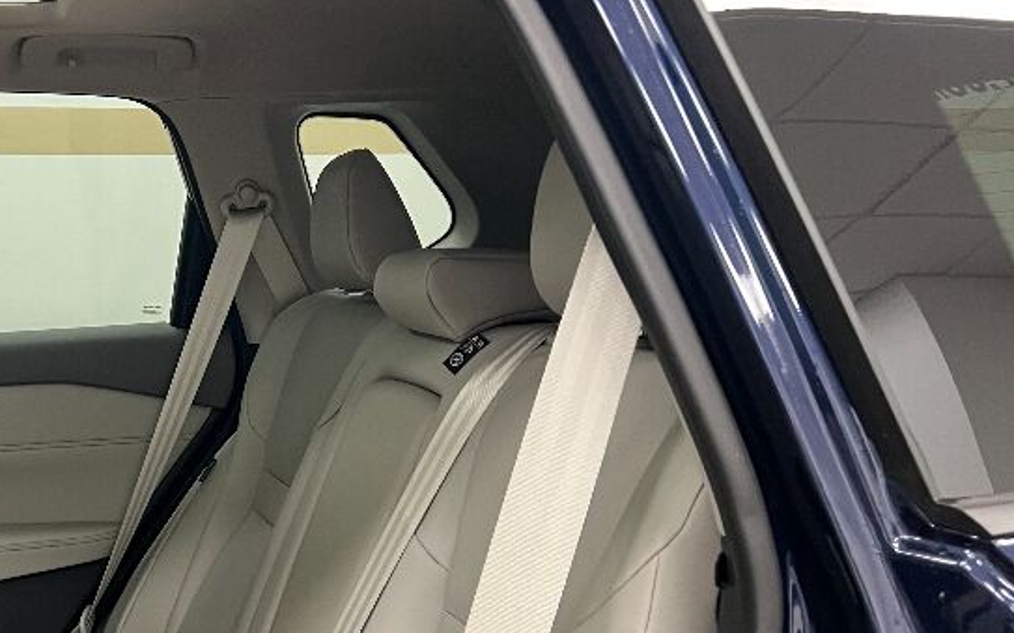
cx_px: 155
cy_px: 504
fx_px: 1437
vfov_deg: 24.5
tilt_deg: -14.8
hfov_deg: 37.0
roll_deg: -1.5
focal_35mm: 52
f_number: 1.5
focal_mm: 5.7
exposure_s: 1/60
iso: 250
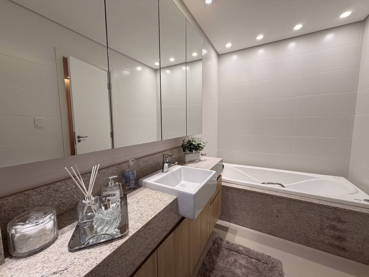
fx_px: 149
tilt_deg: -5.8
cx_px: 184
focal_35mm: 14
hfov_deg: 102.1
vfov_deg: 85.7
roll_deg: +0.6
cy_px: 138
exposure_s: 1/120
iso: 125
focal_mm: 2.22
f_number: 2.2
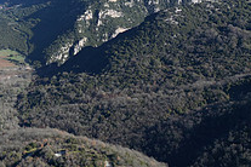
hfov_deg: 28.3
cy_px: -44
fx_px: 488
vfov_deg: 18.3
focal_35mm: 70
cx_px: 53
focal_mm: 6.72
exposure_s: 1/2000
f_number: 1.7
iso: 150
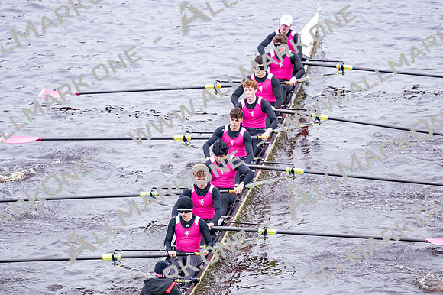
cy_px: 148
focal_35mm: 300
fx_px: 3689
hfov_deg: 6.9
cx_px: 222
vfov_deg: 4.6
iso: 2800
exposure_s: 1/2000
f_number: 2.8
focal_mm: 200
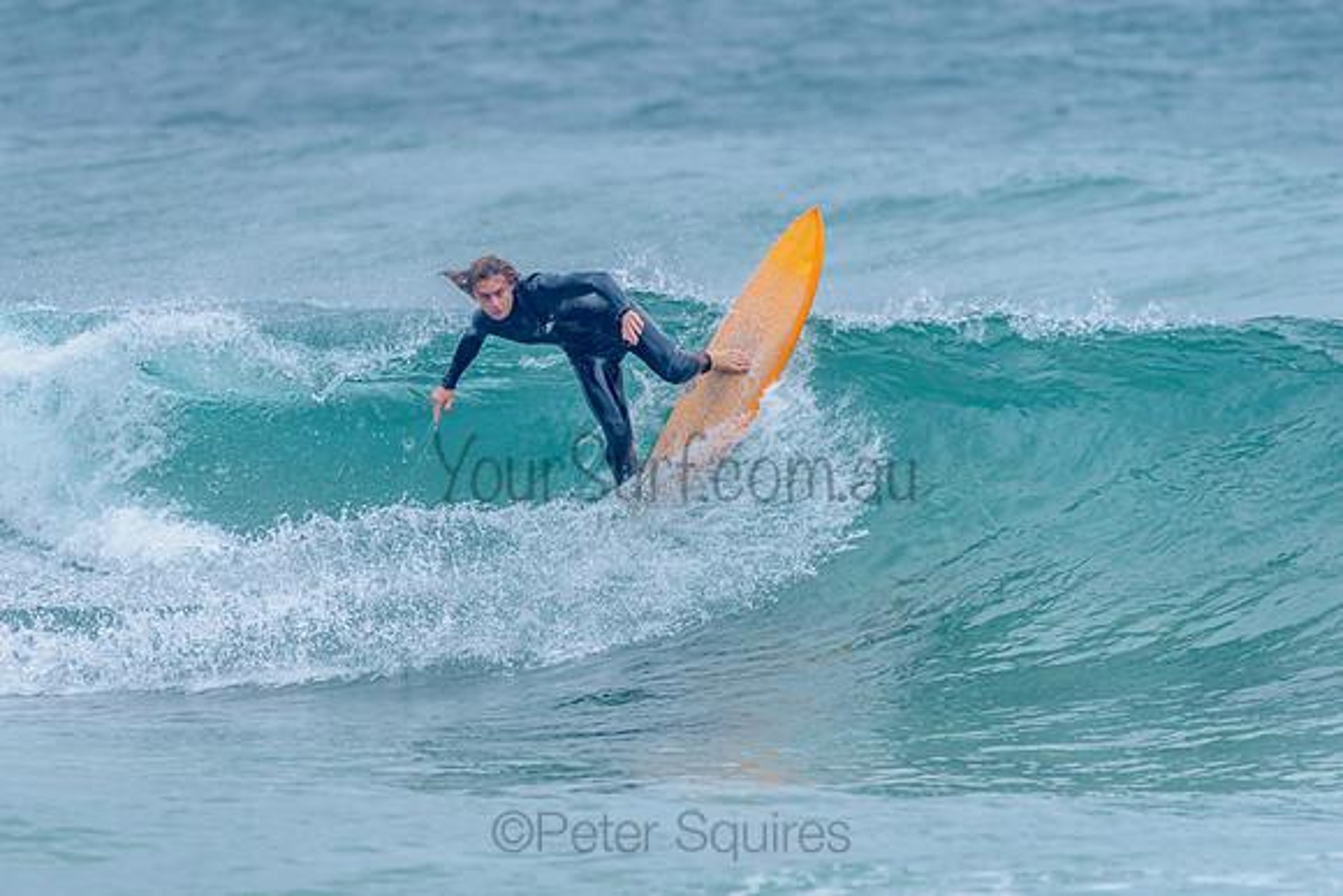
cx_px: 533
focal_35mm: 628
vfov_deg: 2.2
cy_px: 355
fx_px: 23423
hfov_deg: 3.3
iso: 800
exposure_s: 1/2000
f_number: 5.6
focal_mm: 500
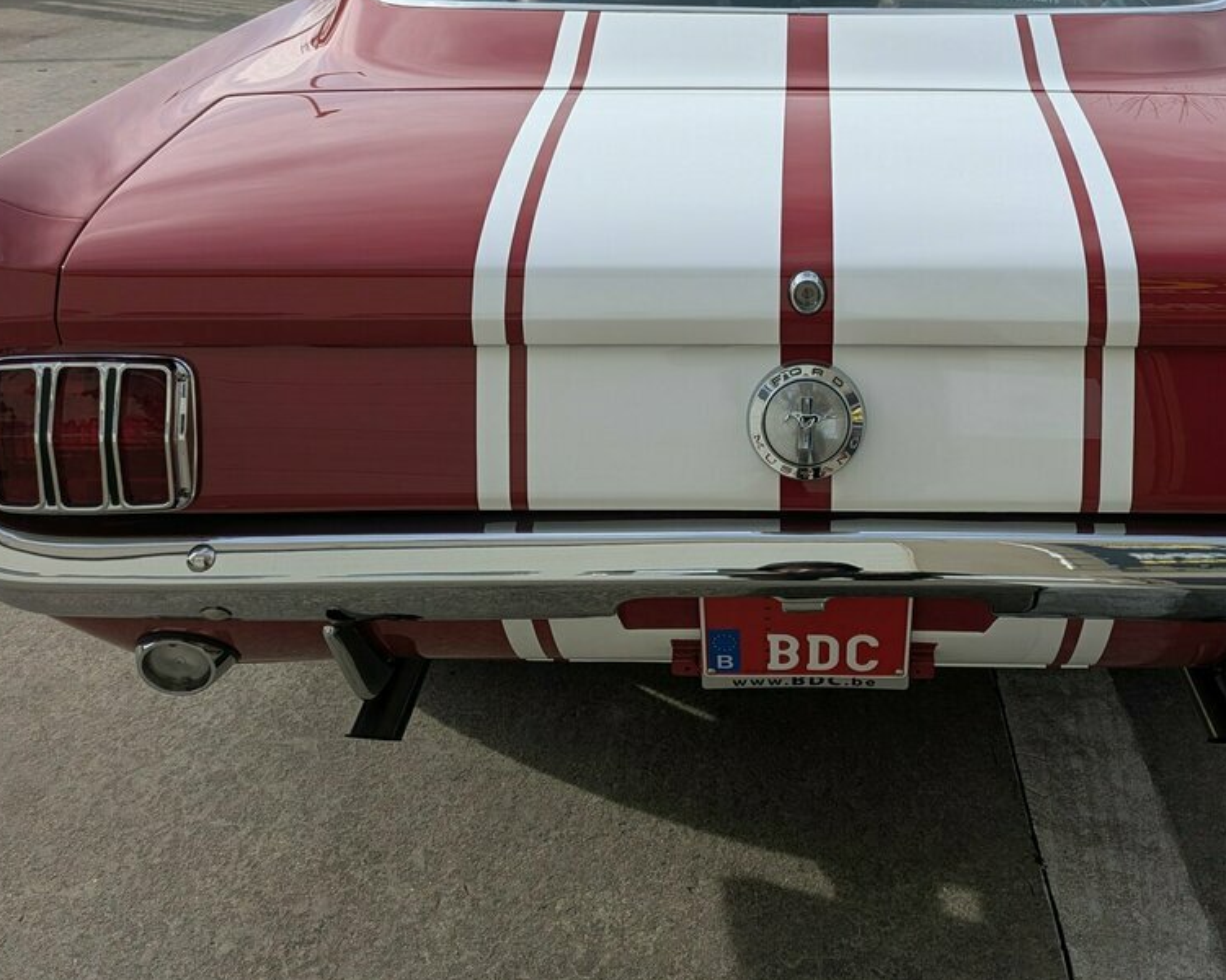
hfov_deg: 46.2
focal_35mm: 39
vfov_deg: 37.5
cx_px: 800
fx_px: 1415
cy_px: 276
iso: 46
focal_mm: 5.43
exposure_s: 1/1449
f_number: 1.89
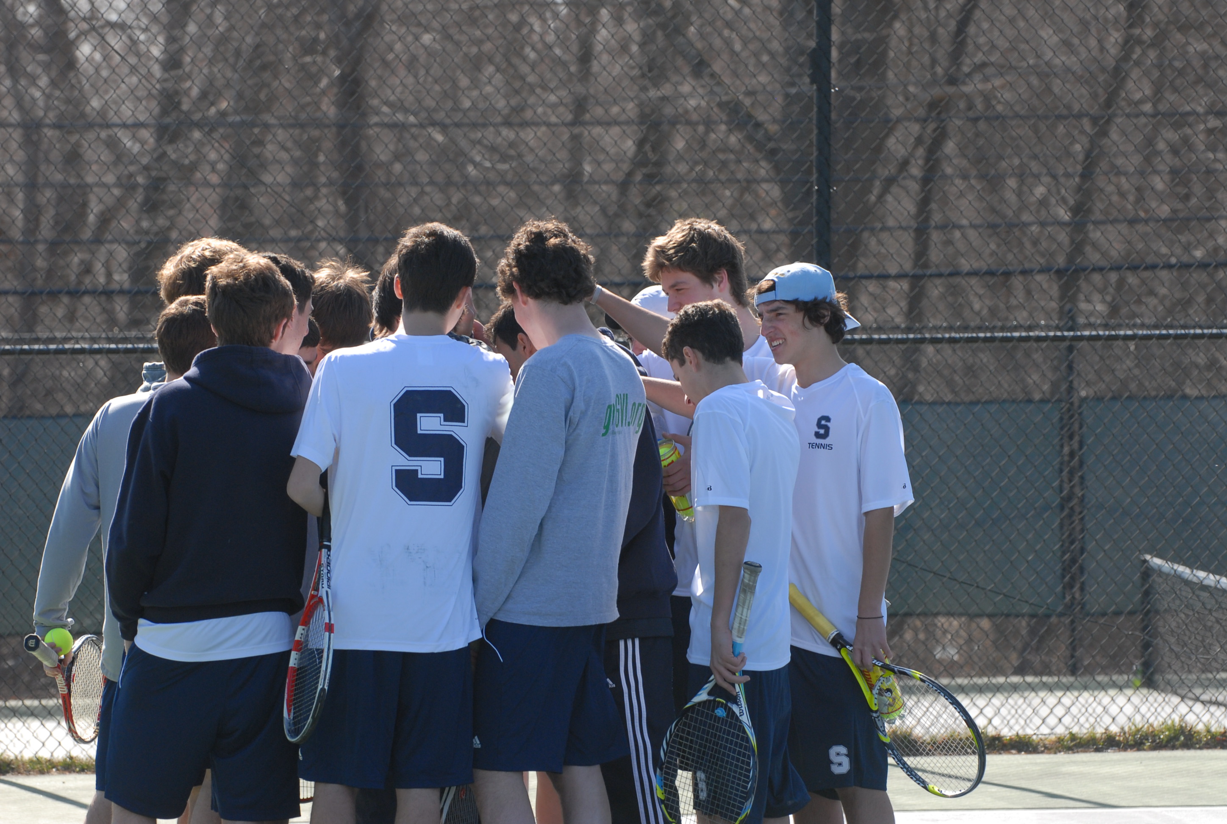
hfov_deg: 8.8
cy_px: 412
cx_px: 614
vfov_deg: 5.9
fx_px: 7941
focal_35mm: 232
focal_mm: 155
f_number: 8
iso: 250
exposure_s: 1/250
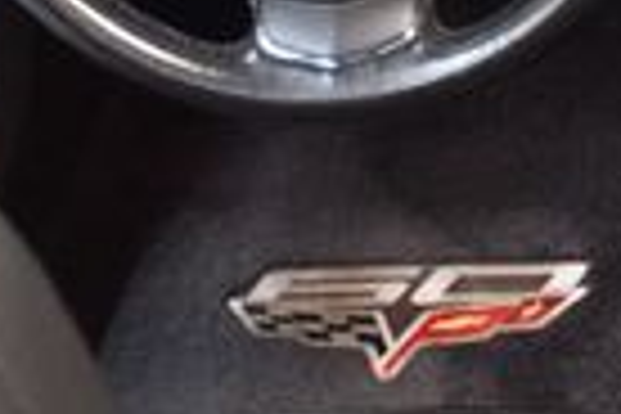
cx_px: 1084
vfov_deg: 6.1
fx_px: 3829
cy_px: -238
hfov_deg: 8.9
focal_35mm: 222
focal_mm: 32
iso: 4500
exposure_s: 1/60
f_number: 4
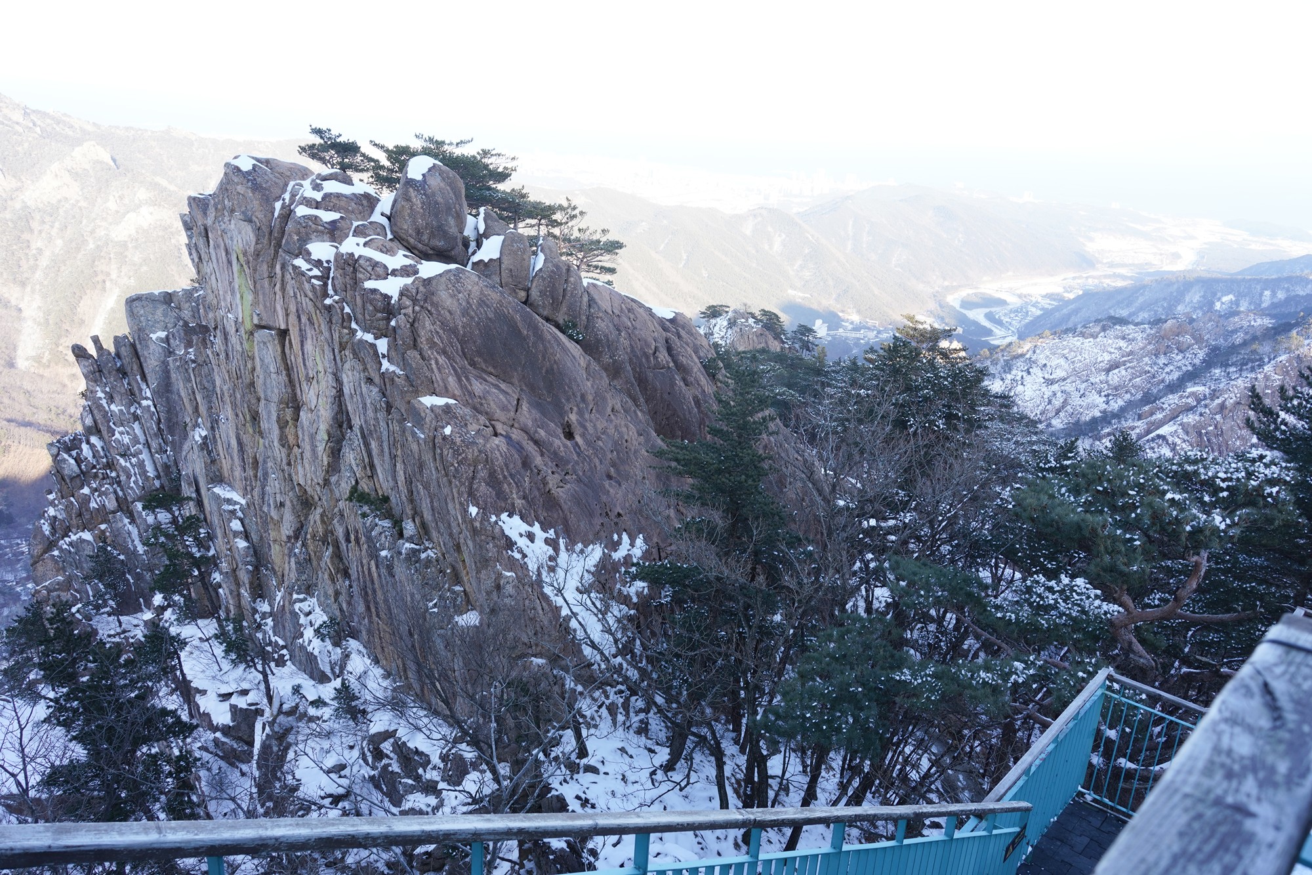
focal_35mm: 28
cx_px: 656
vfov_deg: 46.4
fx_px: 1021
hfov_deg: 65.5
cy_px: 438
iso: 320
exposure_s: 1/100
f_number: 9
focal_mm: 28
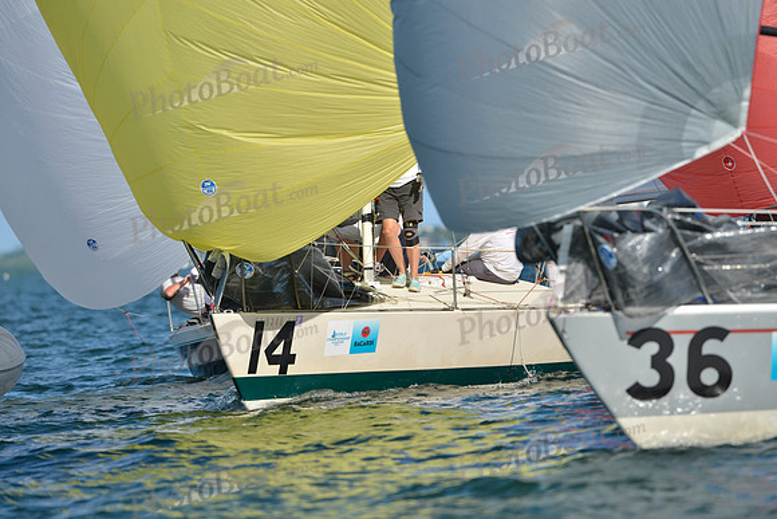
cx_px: 388
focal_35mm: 400
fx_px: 8635
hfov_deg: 5.2
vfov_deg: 3.4
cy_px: 260
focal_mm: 400
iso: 200
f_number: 6.3
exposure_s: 1/1250
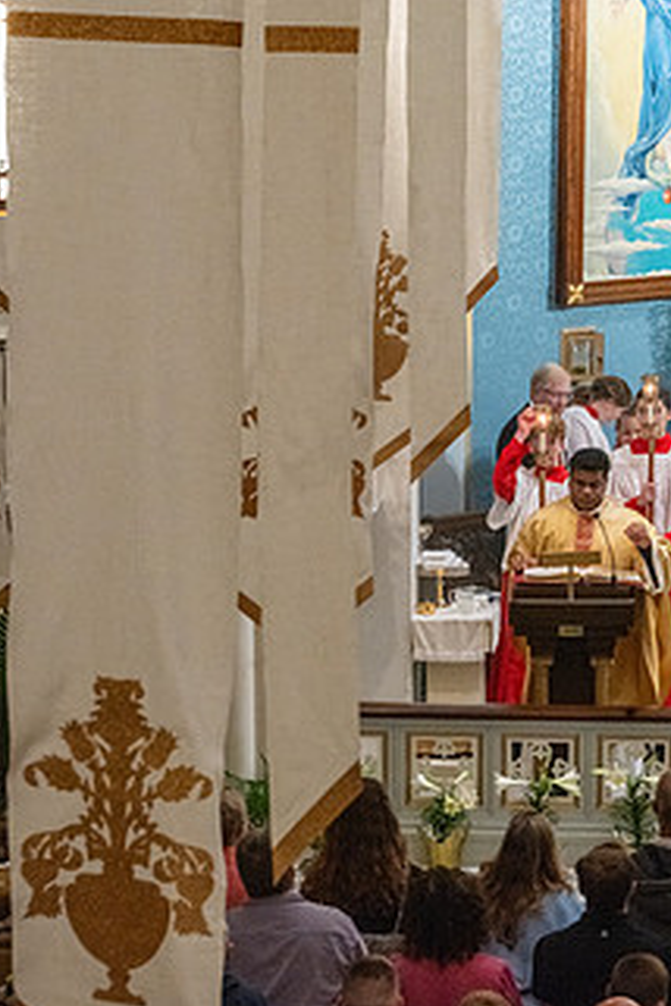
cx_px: 420
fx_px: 4501
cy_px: 674
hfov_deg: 8.5
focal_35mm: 161
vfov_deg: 12.7
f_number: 11
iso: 5000
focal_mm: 115
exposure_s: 1/60
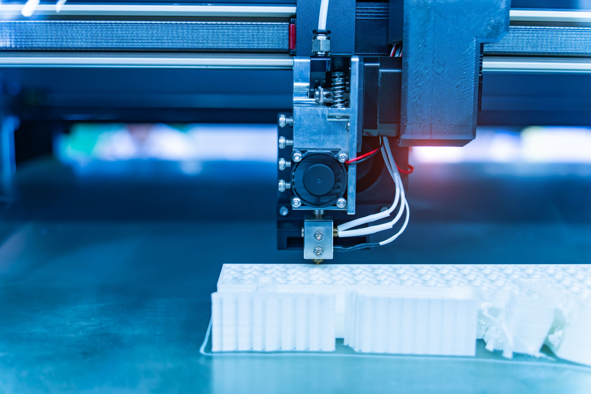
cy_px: 197
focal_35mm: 42
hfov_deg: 46.4
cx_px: 296
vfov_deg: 31.9
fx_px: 689
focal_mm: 42
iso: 2000
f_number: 3.2
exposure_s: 1/320
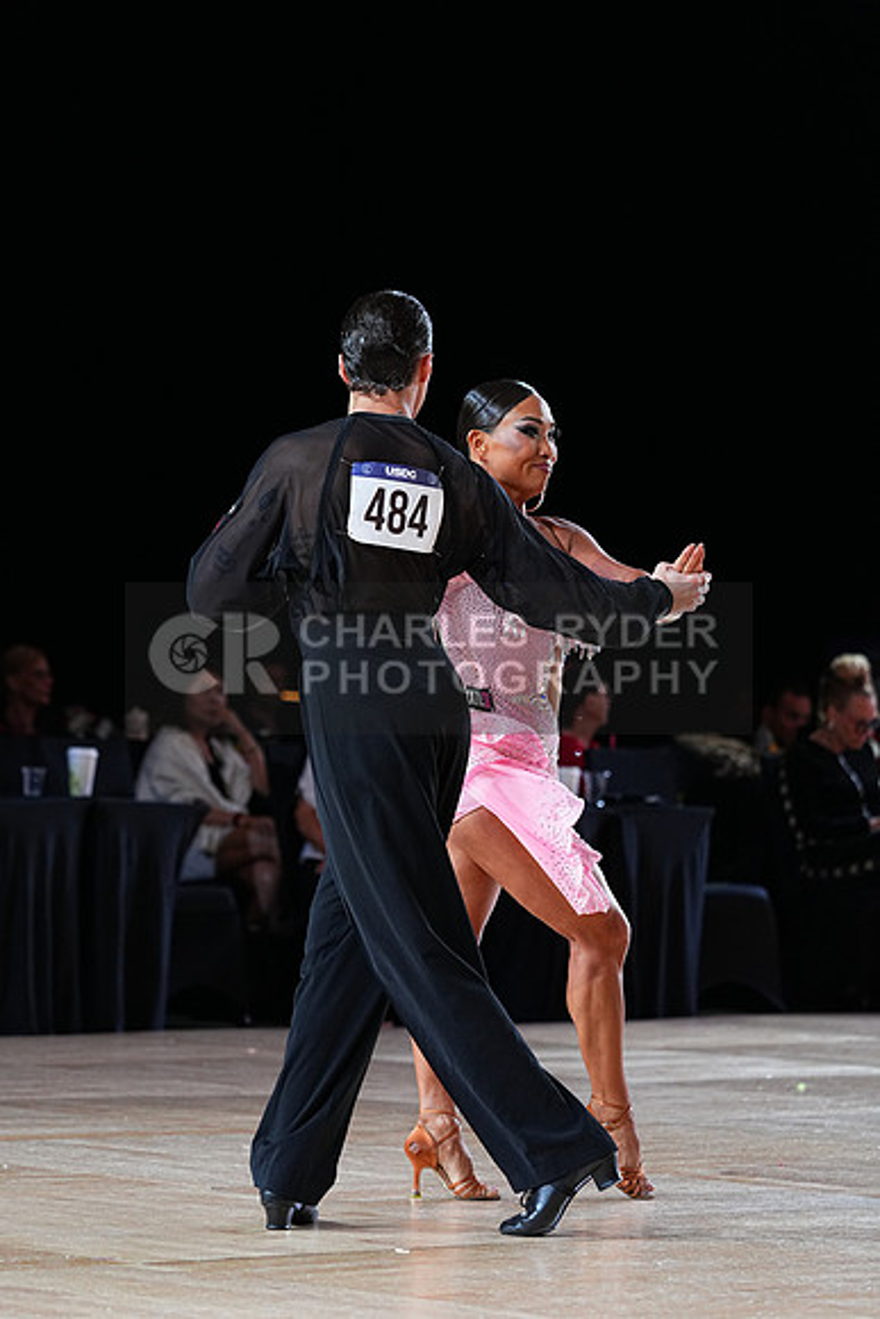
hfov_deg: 9.0
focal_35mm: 153
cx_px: 440
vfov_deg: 13.4
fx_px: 5606
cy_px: 660
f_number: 4
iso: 1600
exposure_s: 1/500
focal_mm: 153
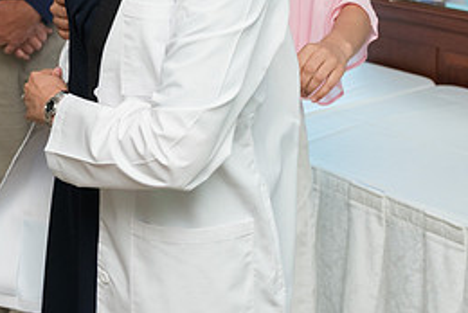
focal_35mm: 78
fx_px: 1015
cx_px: -31
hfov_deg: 24.4
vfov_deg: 17.0
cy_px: -30
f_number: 2.8
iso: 640
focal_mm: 23.4
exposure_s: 1/125
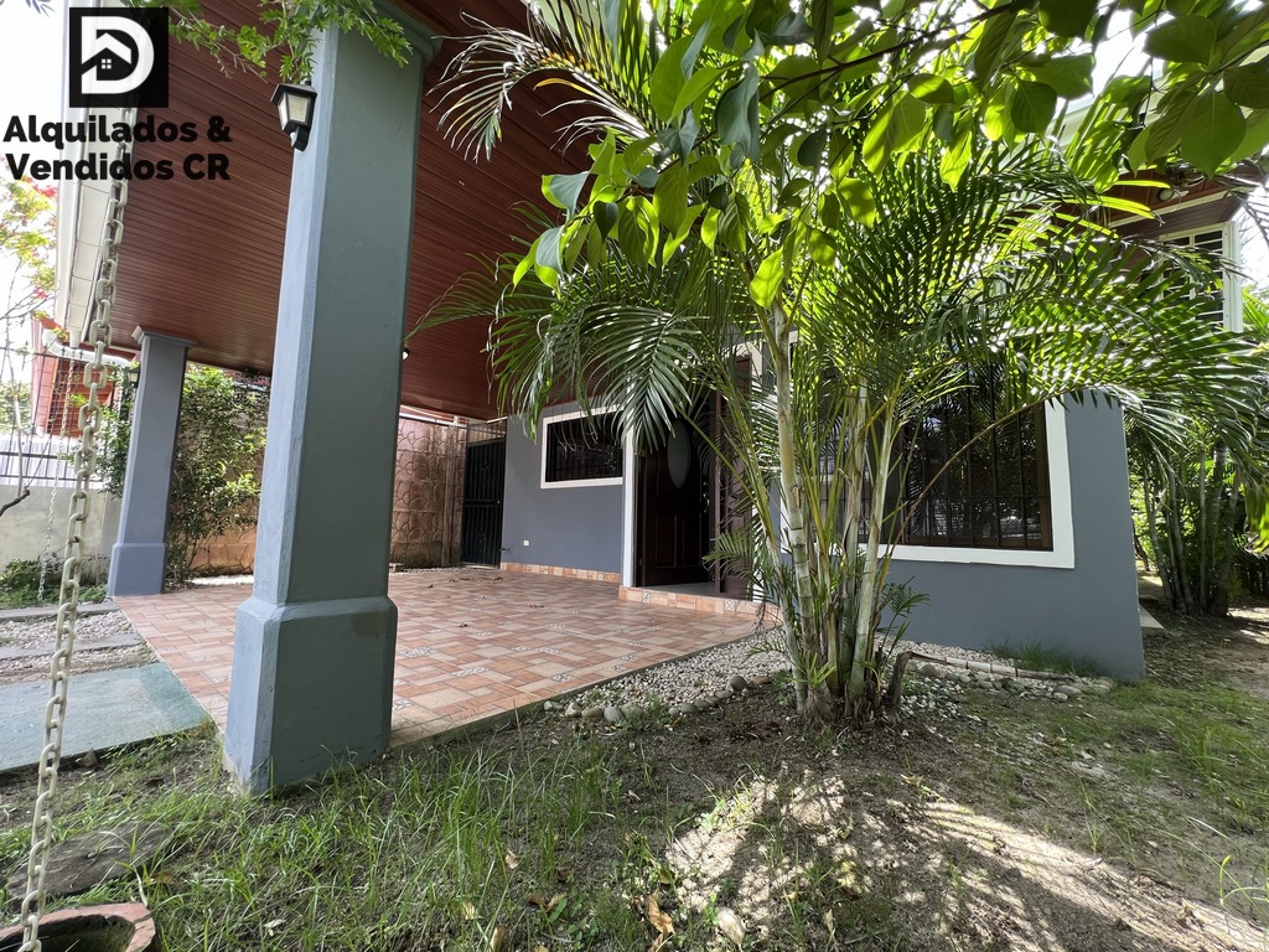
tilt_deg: +5.9
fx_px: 477
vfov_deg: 89.9
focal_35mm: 13
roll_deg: -0.8
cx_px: 634
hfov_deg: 106.2
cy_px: 476
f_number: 1.8
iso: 40
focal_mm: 1.57
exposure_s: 1/99
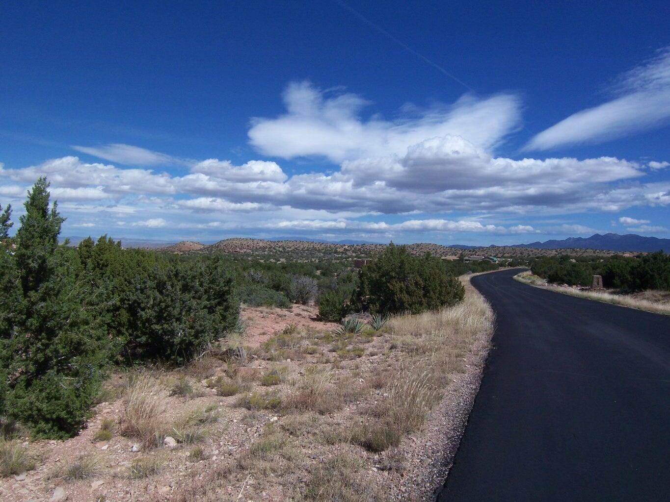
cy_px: 251
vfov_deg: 58.9
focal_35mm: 23
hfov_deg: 73.9
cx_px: 335
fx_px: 445
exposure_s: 1/640
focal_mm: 3.8
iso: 64
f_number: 5.6
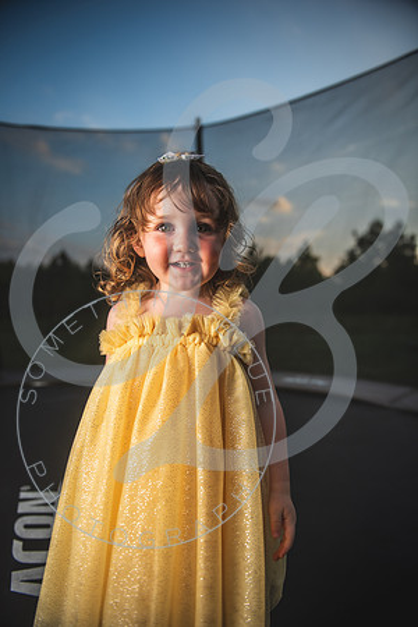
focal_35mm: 24
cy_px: 314
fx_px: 418
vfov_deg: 73.7
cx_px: 209
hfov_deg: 53.1
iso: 100
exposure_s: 1/1000
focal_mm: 24
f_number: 2.8
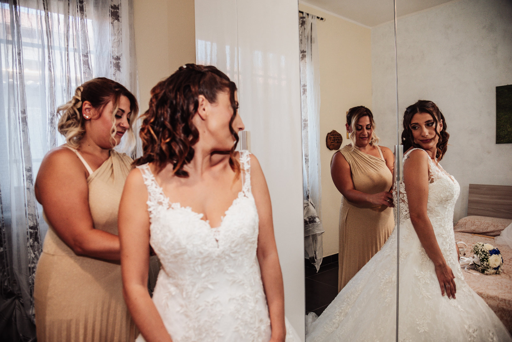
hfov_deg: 73.7
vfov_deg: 53.2
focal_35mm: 24
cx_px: 256
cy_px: 171
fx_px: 342
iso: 500
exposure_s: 1/60
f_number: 4
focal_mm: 24
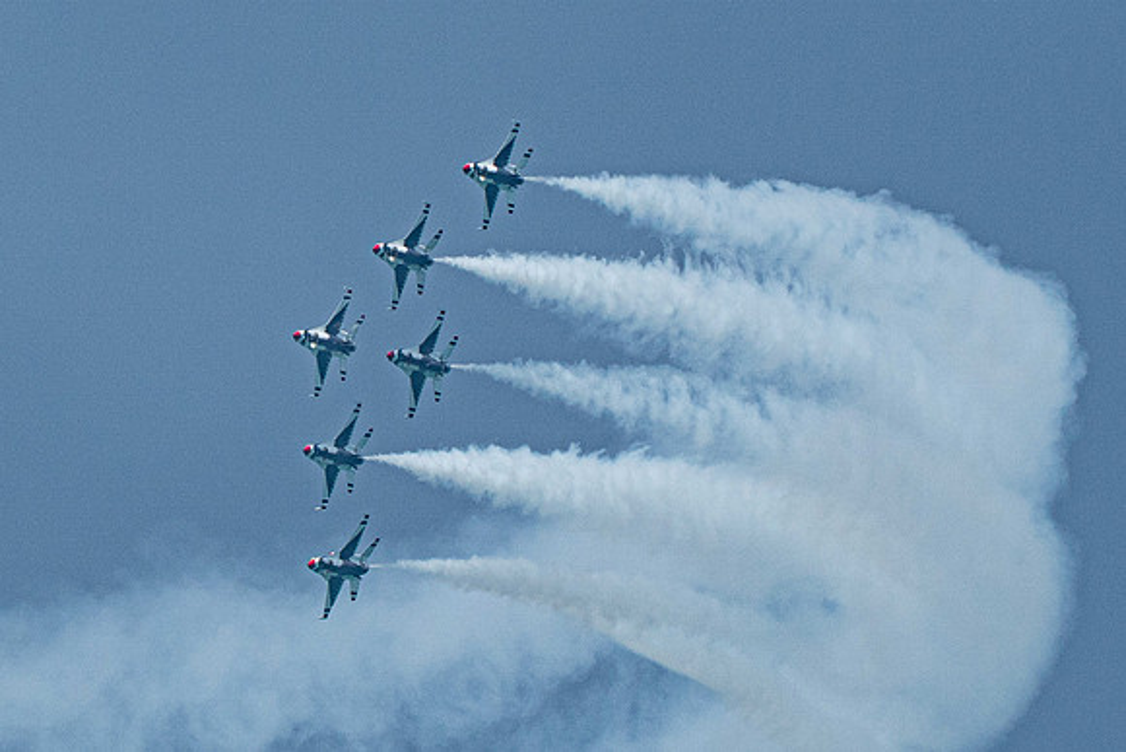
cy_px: 373
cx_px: 446
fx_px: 31429
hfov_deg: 2.1
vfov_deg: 1.4
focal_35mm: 1005
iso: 640
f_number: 10
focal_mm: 400
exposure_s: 1/2000
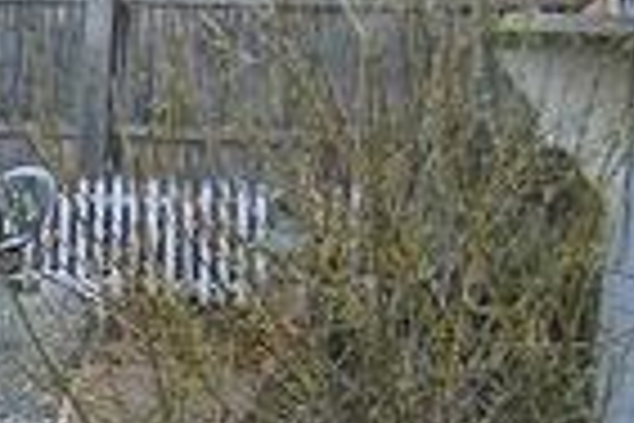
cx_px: -319
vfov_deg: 11.7
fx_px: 2060
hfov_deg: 16.0
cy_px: 270
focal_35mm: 117
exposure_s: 1/218
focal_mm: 6
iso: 100
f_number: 2.8
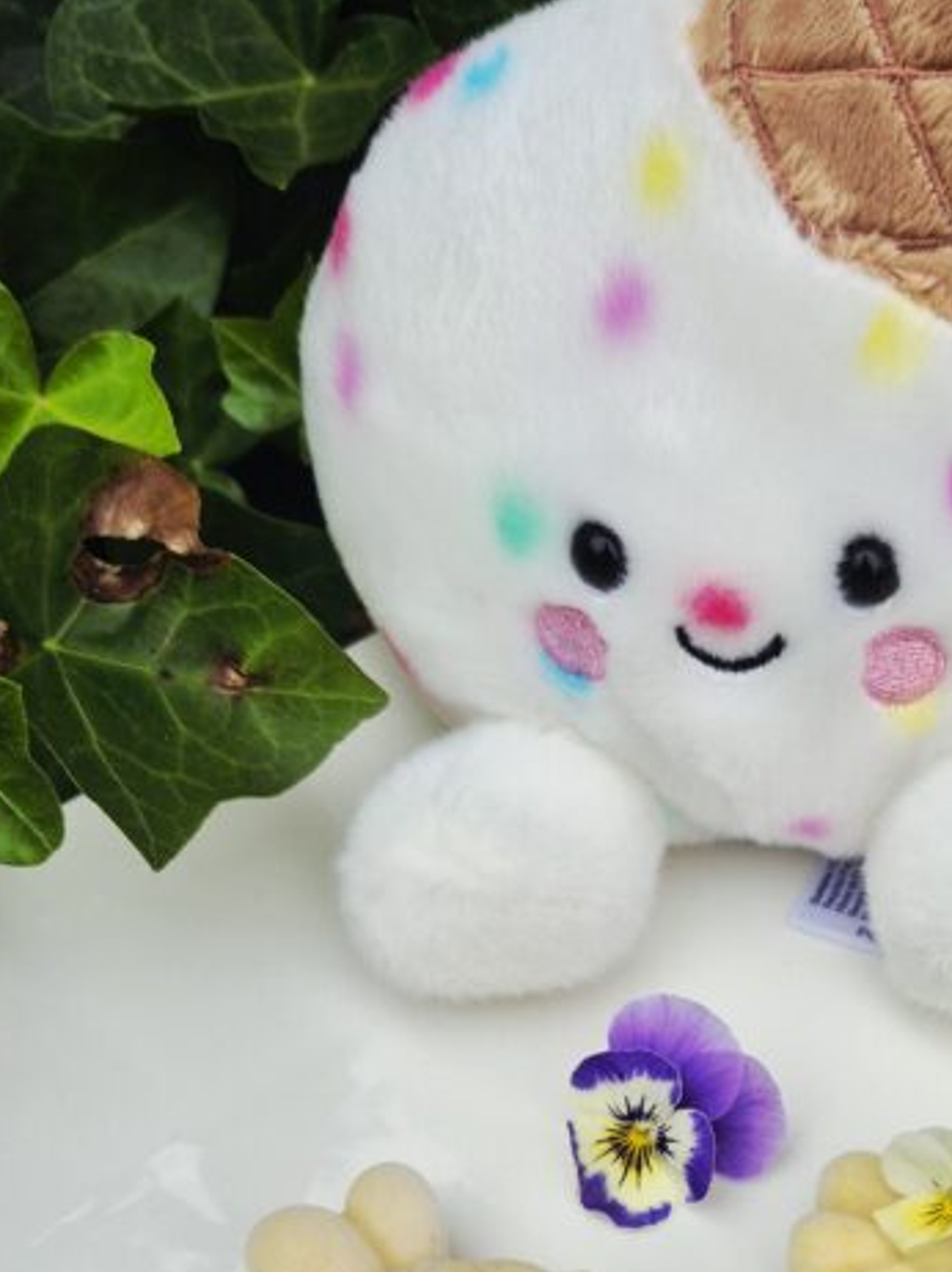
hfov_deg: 27.6
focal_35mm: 51
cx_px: 847
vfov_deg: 35.2
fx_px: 1872
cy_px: 1159
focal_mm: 5.4
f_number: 1.8
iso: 25
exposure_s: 1/311
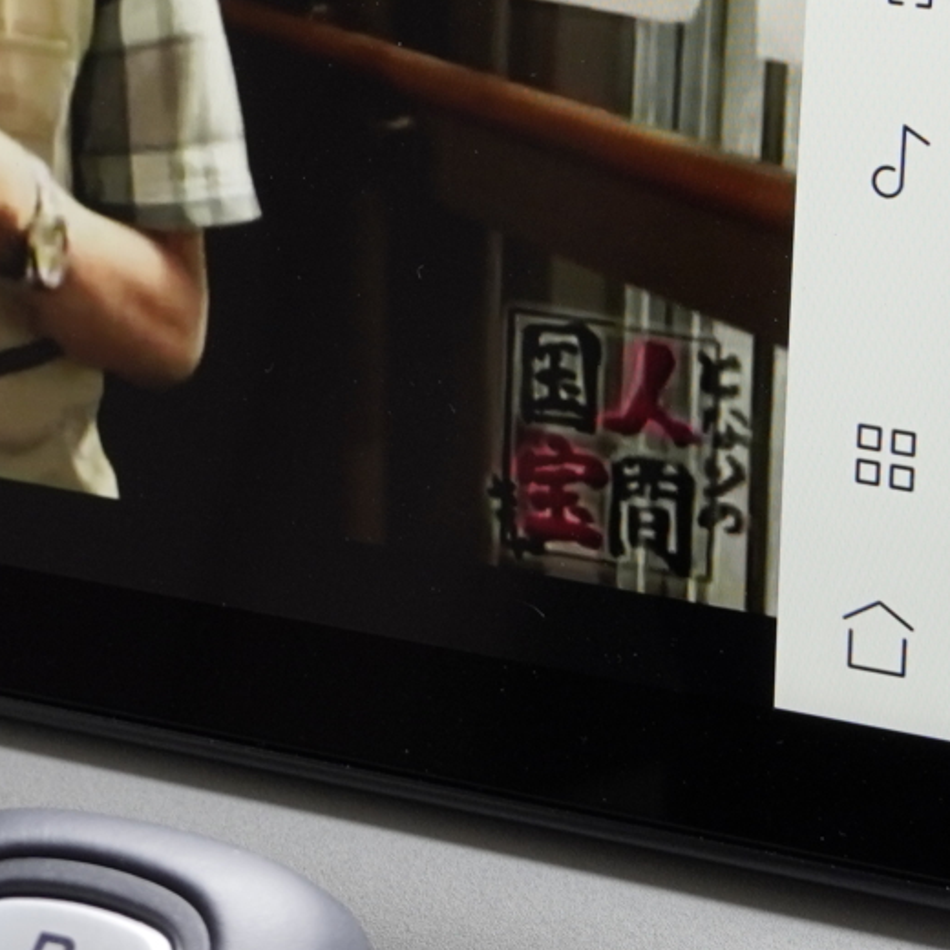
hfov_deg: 9.6
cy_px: -65
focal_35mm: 182
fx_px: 5654
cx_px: 53
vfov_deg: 9.5
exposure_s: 1/50
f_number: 5.6
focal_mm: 29
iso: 320
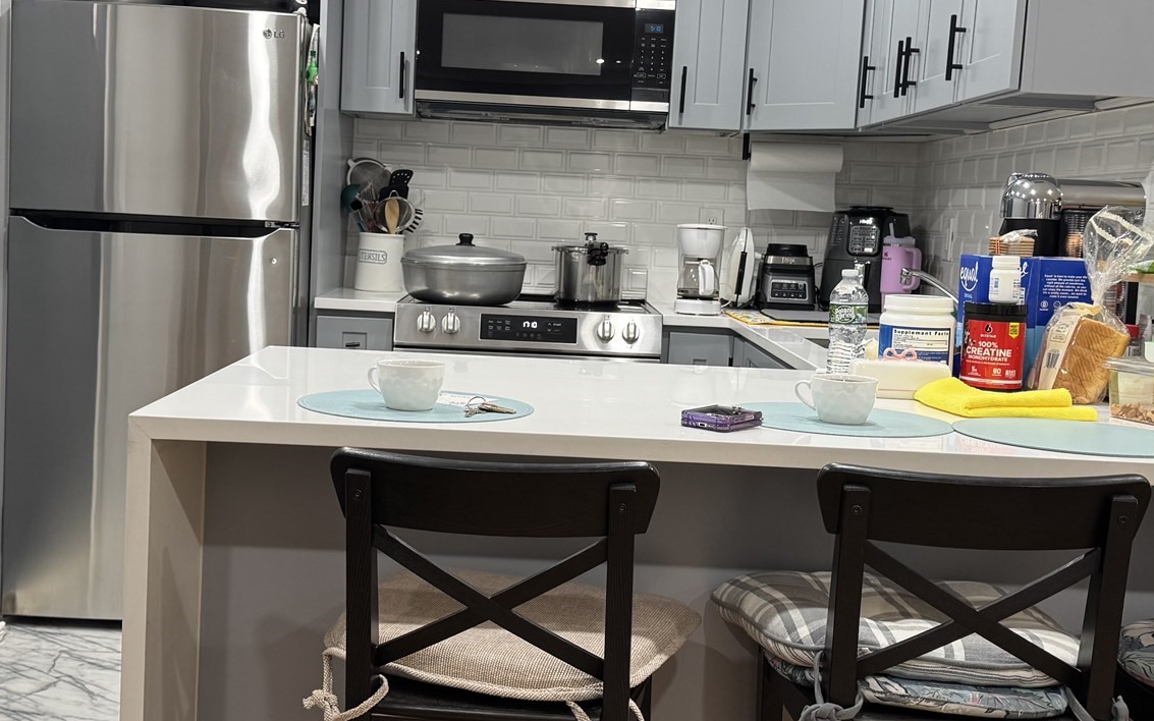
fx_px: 1447
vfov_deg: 28.0
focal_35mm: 46
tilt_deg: -5.7
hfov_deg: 43.5
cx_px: 547
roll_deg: -2.2
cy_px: 331
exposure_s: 1/60
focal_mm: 6.76
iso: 125
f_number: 1.78
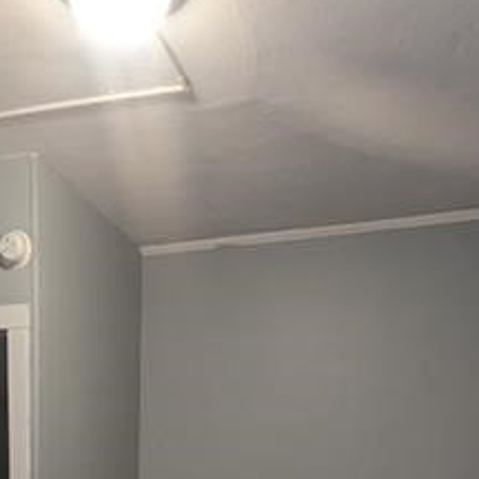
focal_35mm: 41
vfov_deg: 32.8
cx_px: 188
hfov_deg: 40.7
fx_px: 642
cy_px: 590
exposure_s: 1/40
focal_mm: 1.95
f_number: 2.2
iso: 244
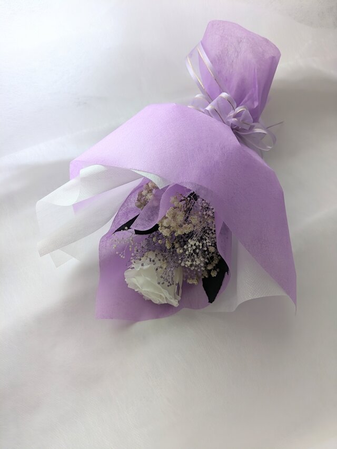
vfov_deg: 69.4
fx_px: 324
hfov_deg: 54.9
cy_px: 224
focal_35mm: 25
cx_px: 168
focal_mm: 5.43
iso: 71
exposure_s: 1/120
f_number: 1.89
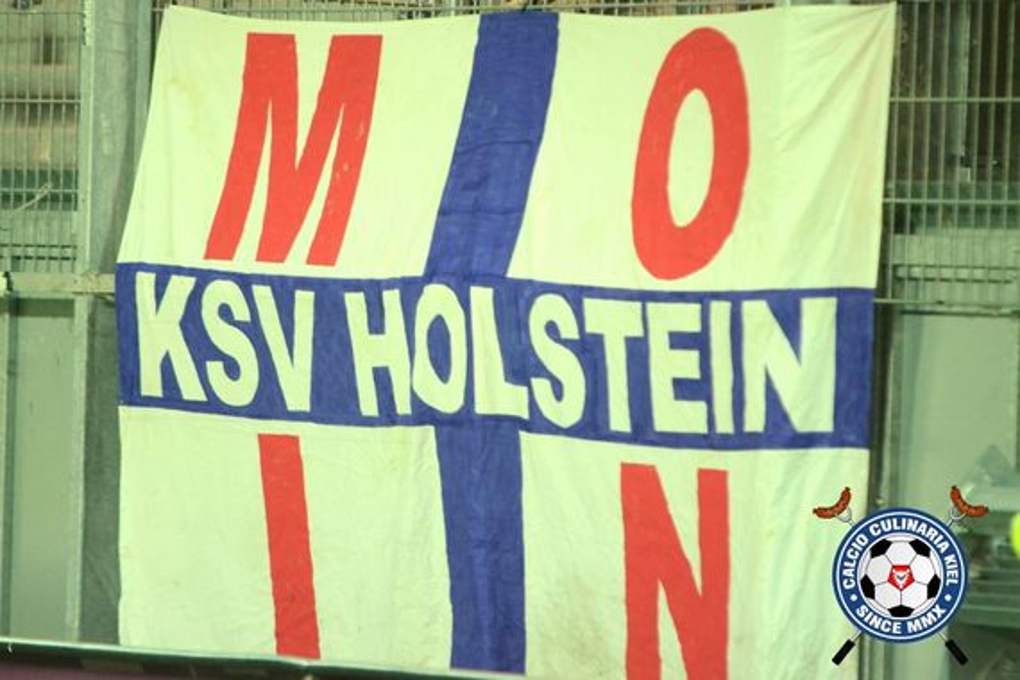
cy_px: 340
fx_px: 8499
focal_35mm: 300
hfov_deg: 6.9
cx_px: 510
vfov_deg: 4.6
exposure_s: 1/320
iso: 3200
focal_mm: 200
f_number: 2.8
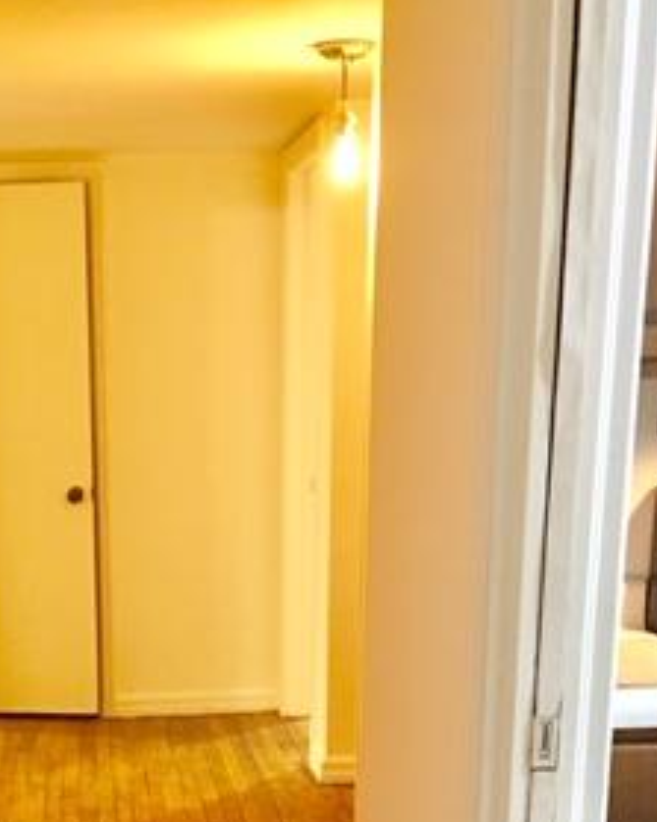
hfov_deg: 23.1
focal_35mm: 65
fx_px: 1581
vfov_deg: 27.5
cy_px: 819
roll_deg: +0.6
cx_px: 112
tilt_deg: -13.6
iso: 100
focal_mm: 4.15
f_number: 2.2
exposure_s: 1/8
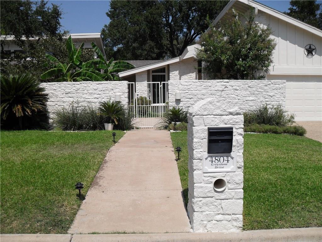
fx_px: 326
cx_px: 161
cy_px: 121
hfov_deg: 52.6
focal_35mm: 35
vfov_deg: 40.7
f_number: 8.9
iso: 100
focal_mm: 6.2
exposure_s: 1/250
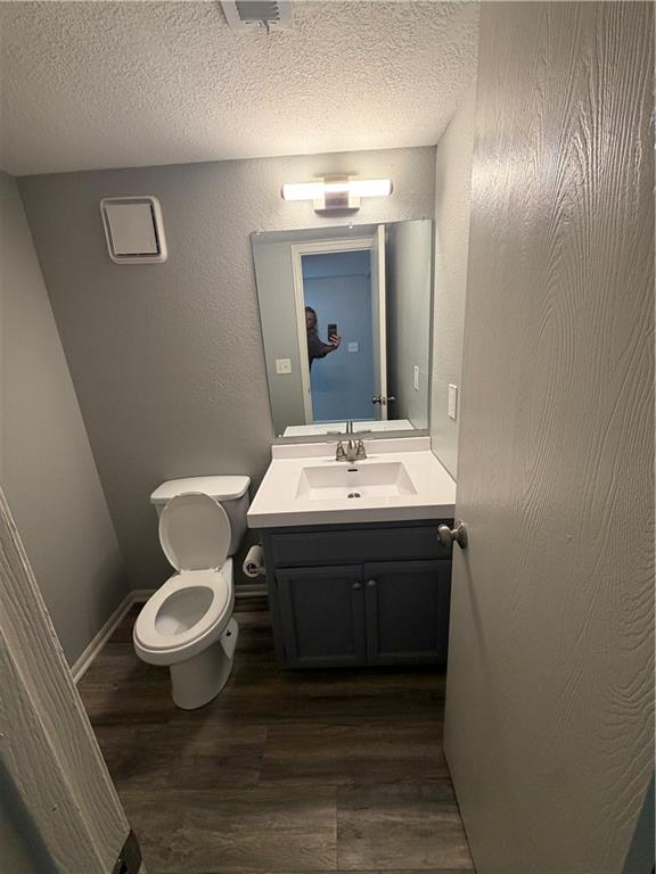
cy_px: 437
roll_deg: +3.8
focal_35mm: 14
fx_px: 354
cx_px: 328
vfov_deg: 102.1
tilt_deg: -17.9
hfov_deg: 85.7
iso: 250
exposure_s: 1/60
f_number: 2.2
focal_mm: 2.22
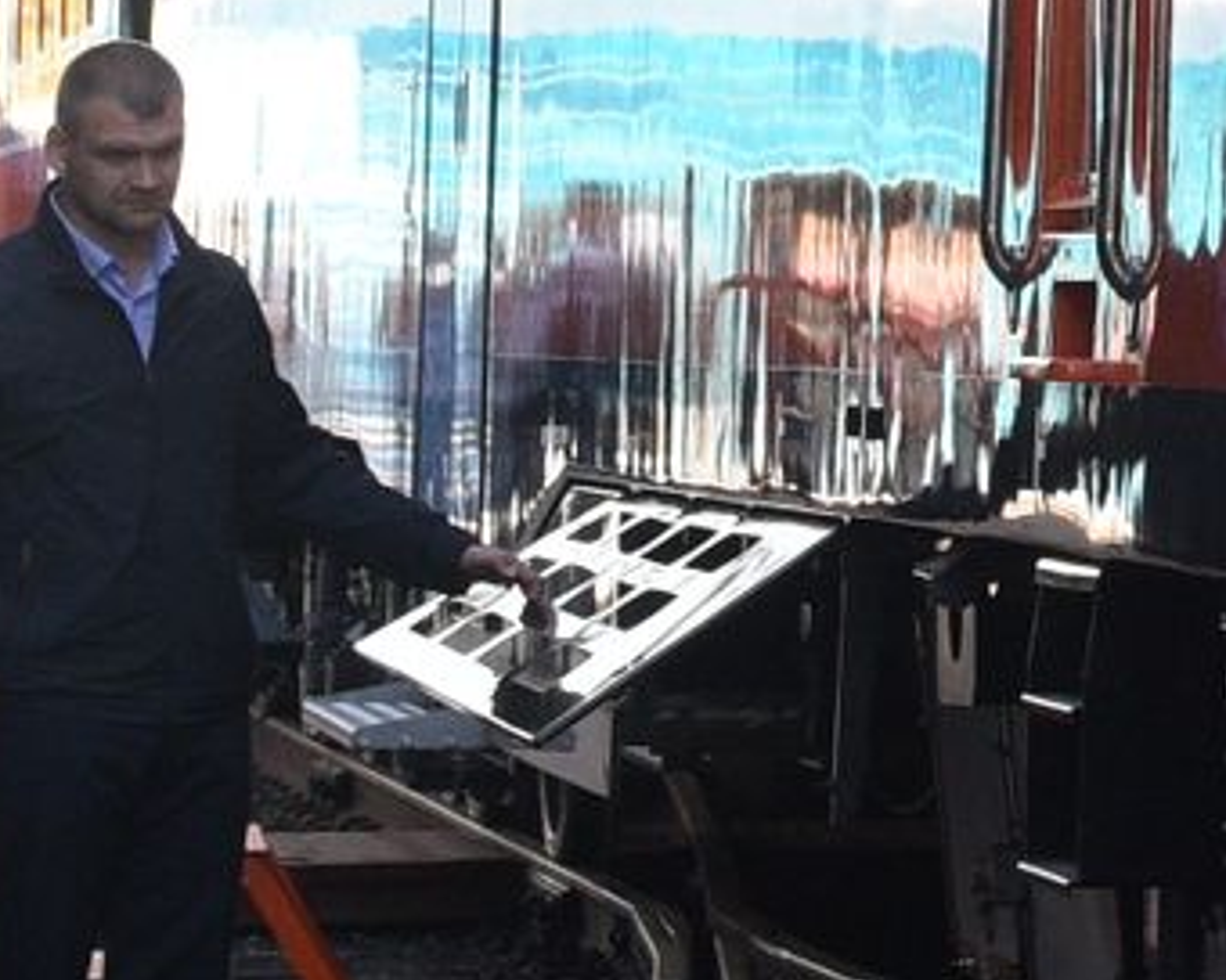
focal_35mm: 304
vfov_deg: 5.0
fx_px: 11031
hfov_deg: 6.1
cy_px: -800
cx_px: 2968
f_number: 5.6
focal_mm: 34
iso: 900
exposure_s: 1/500
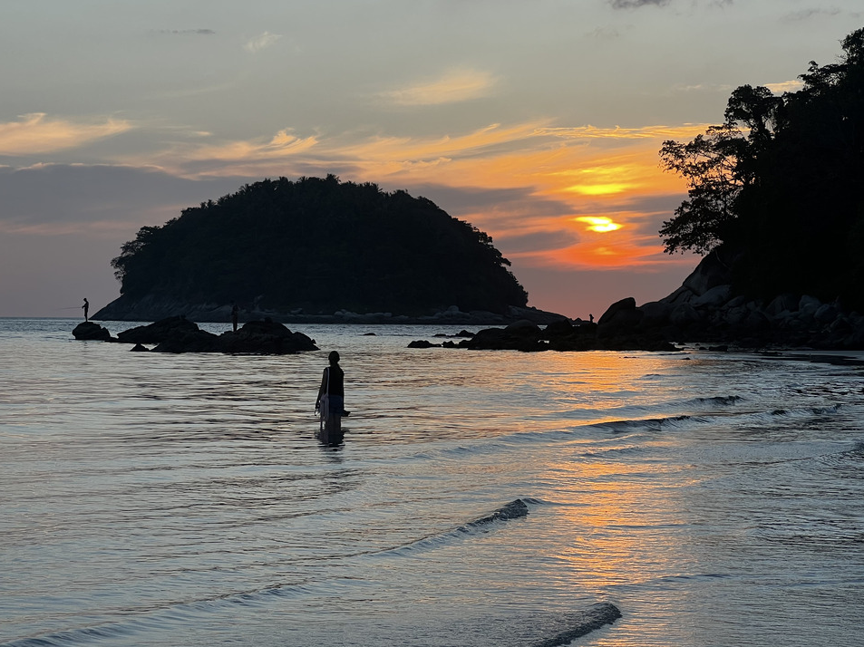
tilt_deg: +1.1
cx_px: 403
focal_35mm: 97
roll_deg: -0.4
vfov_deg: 15.2
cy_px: 292
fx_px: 2420
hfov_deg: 20.2
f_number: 2.8
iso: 32
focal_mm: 9
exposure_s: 1/267
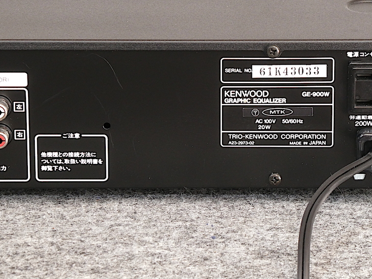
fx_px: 3139
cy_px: 116
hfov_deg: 6.8
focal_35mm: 292
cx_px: 206
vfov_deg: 5.1
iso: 200
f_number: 5.6
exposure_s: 1/8
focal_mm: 41.4
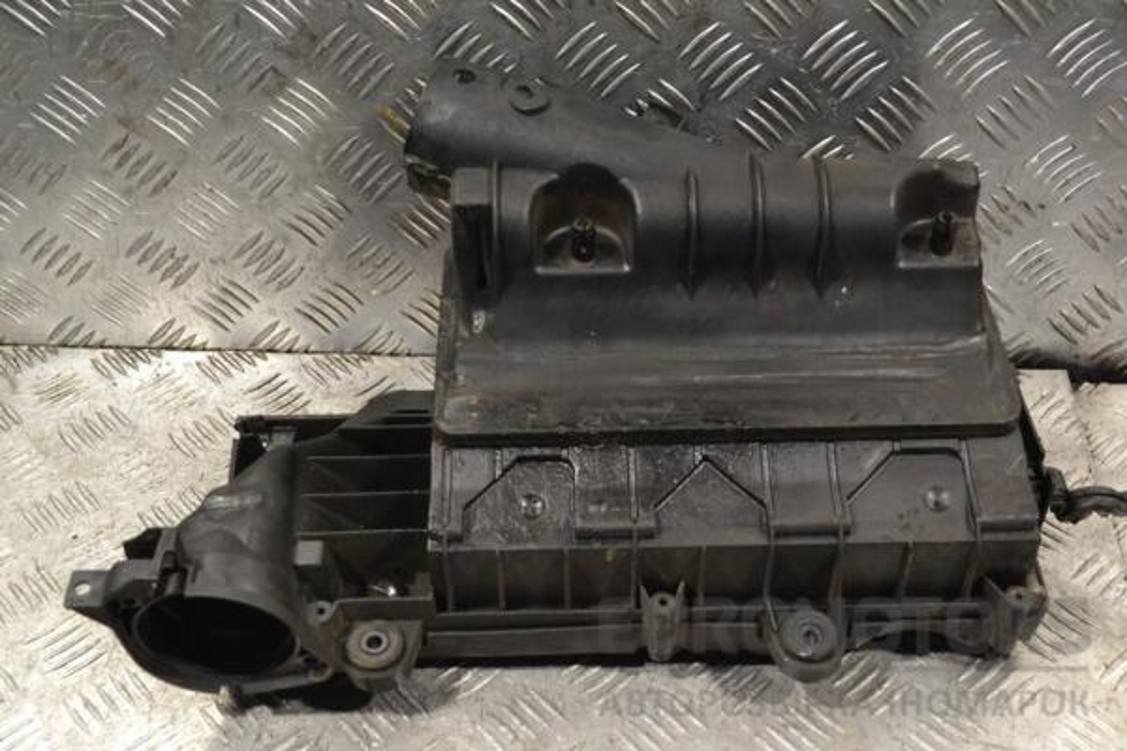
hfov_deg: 43.6
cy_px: 376
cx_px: 564
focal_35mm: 45
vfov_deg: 29.9
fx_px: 1409
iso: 3200
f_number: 8
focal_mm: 30
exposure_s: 1/250
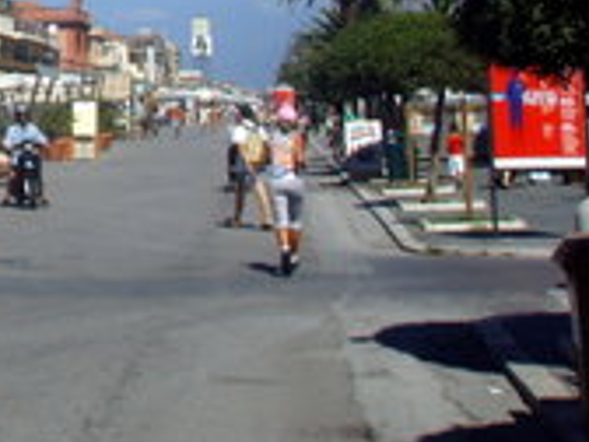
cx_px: -312
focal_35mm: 121
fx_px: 2059
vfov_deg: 11.8
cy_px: -179
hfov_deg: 15.0
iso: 50
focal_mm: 6.6
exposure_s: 1/350
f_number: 6.3
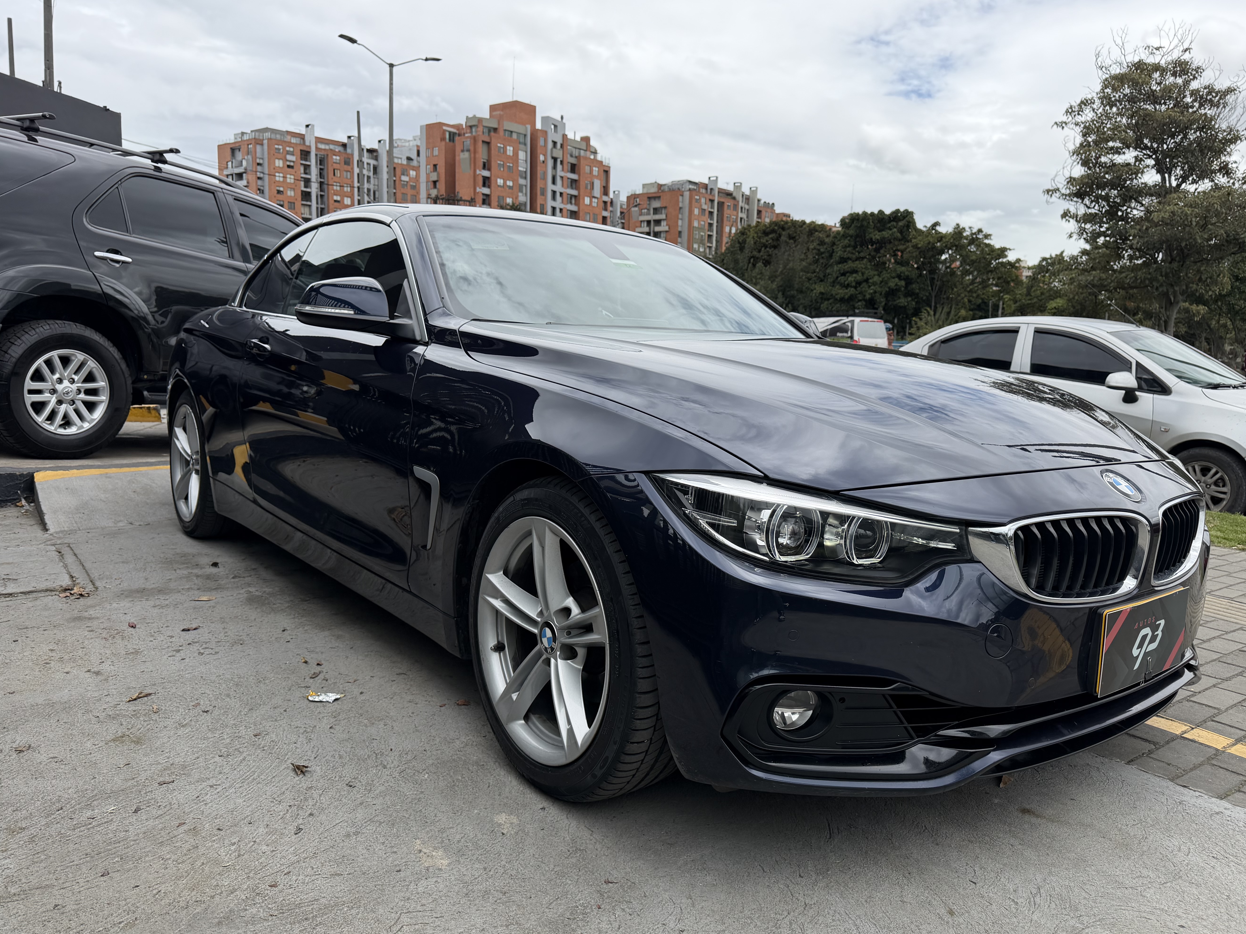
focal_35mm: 26
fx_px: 936
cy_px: 475
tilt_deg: -8.7
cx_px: 663
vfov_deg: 53.1
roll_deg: -2.3
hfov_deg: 67.2
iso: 100
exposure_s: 1/4673
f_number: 1.78
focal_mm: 6.76
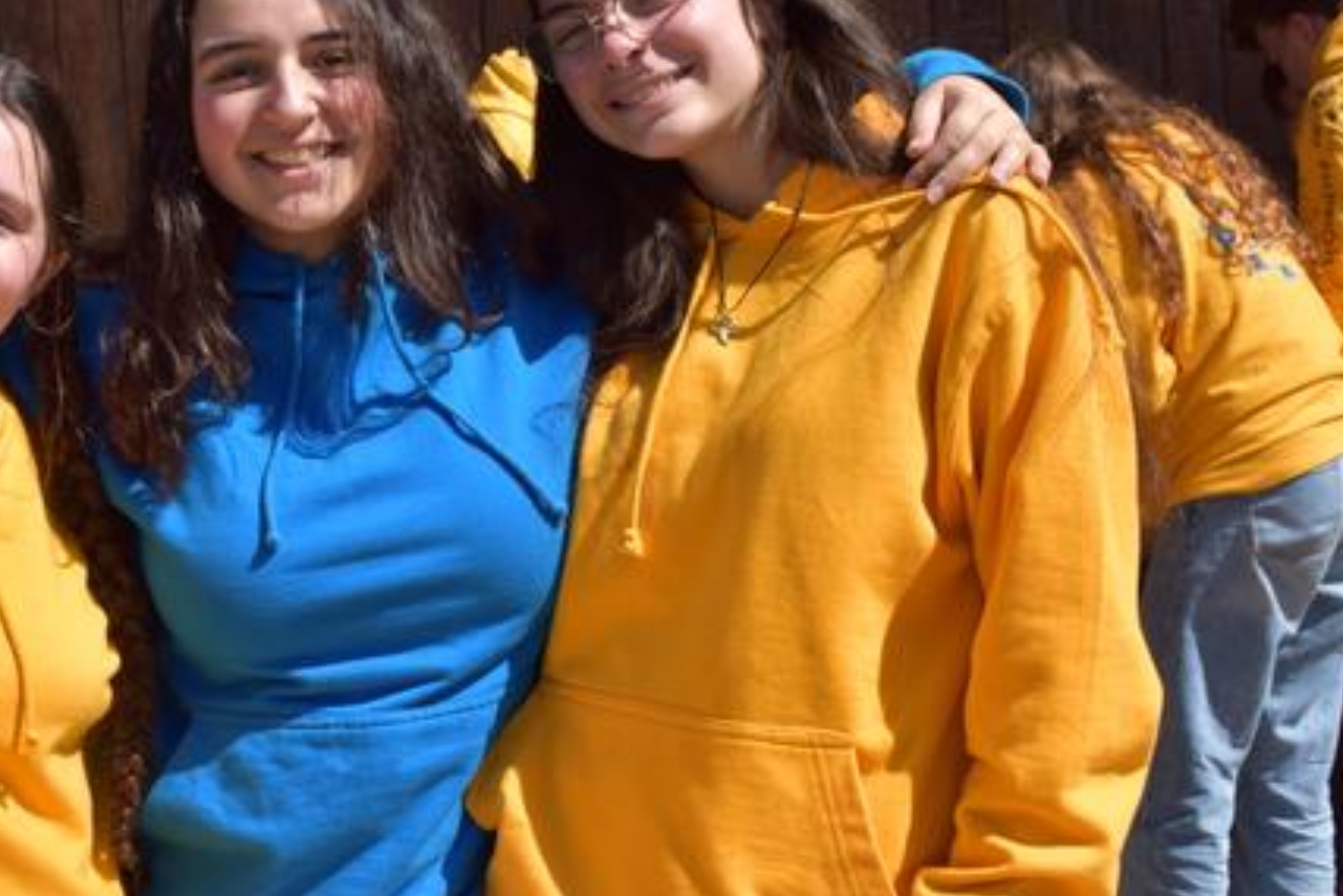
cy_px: 382
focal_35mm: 64
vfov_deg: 21.2
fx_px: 2388
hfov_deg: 30.9
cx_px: 346
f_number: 11
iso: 200
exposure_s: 1/500
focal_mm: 26
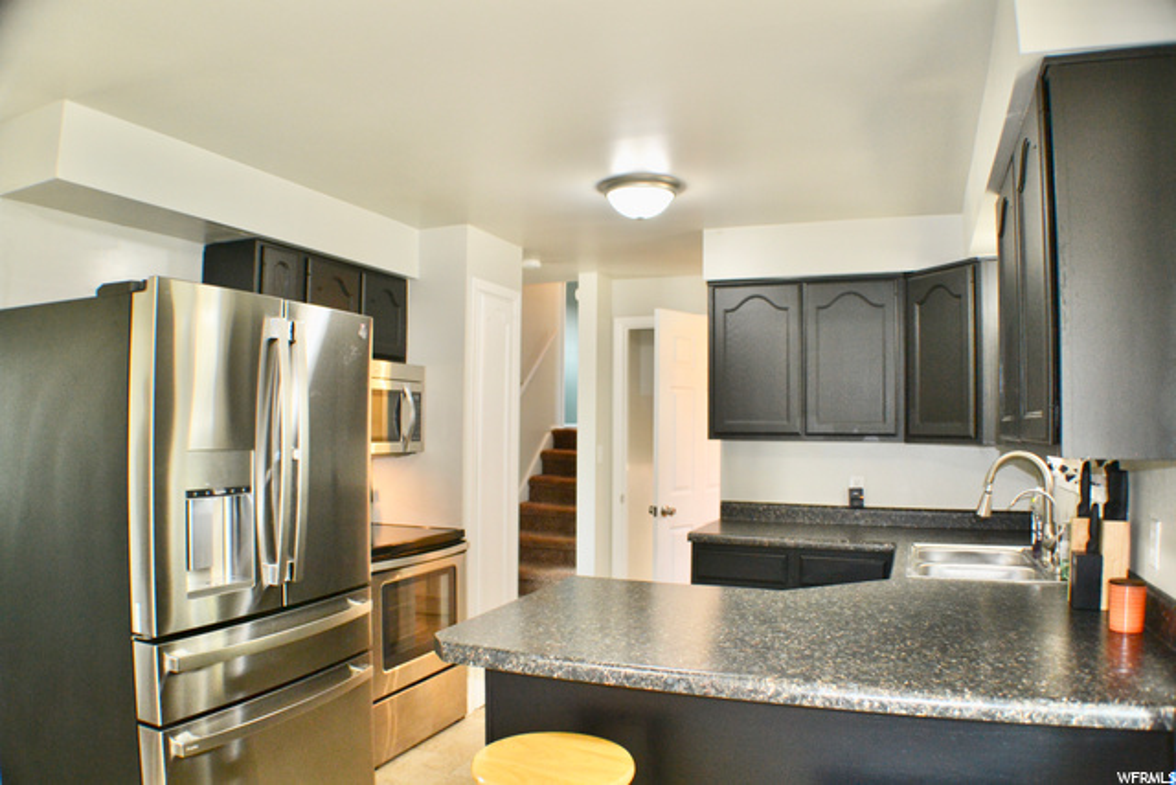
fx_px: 980
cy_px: 392
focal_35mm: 30
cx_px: 588
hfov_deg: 61.9
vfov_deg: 43.6
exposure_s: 1/60
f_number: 3.8
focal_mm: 20
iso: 640
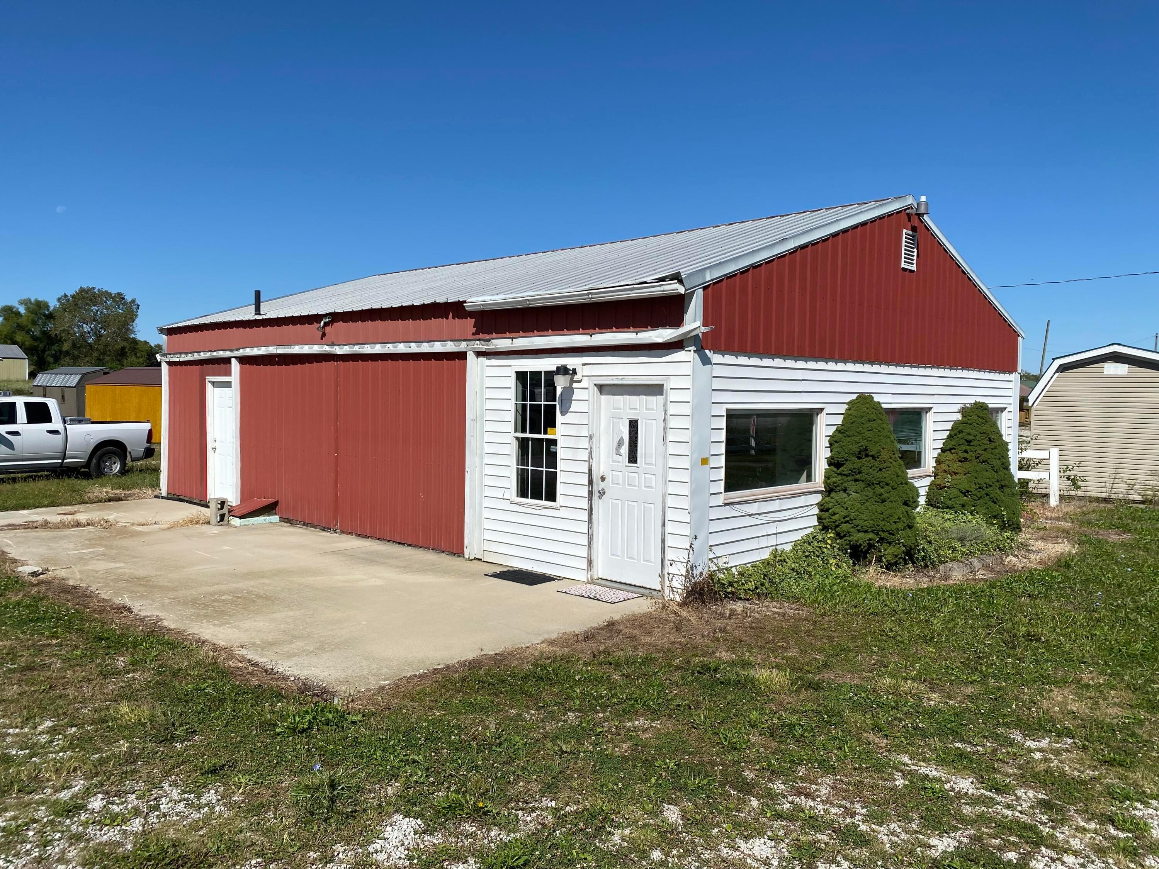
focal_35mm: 26
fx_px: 871
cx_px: 580
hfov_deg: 67.3
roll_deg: -0.1
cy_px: 434
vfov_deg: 53.1
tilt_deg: -3.0
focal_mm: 4.25
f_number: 1.8
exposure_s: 1/5495
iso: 32
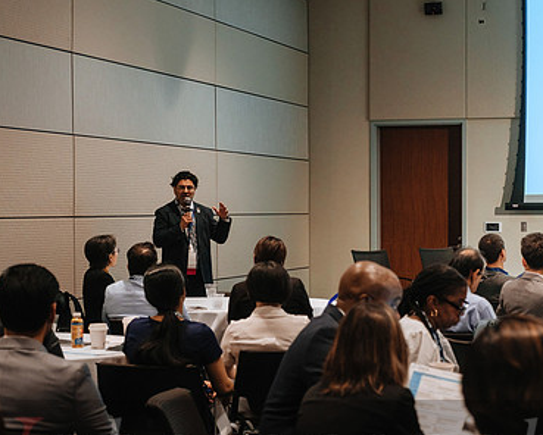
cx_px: 296
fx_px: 1432
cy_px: 247
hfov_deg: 21.5
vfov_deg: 17.3
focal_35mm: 89
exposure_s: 1/60
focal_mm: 38.8
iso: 1000
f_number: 2.8
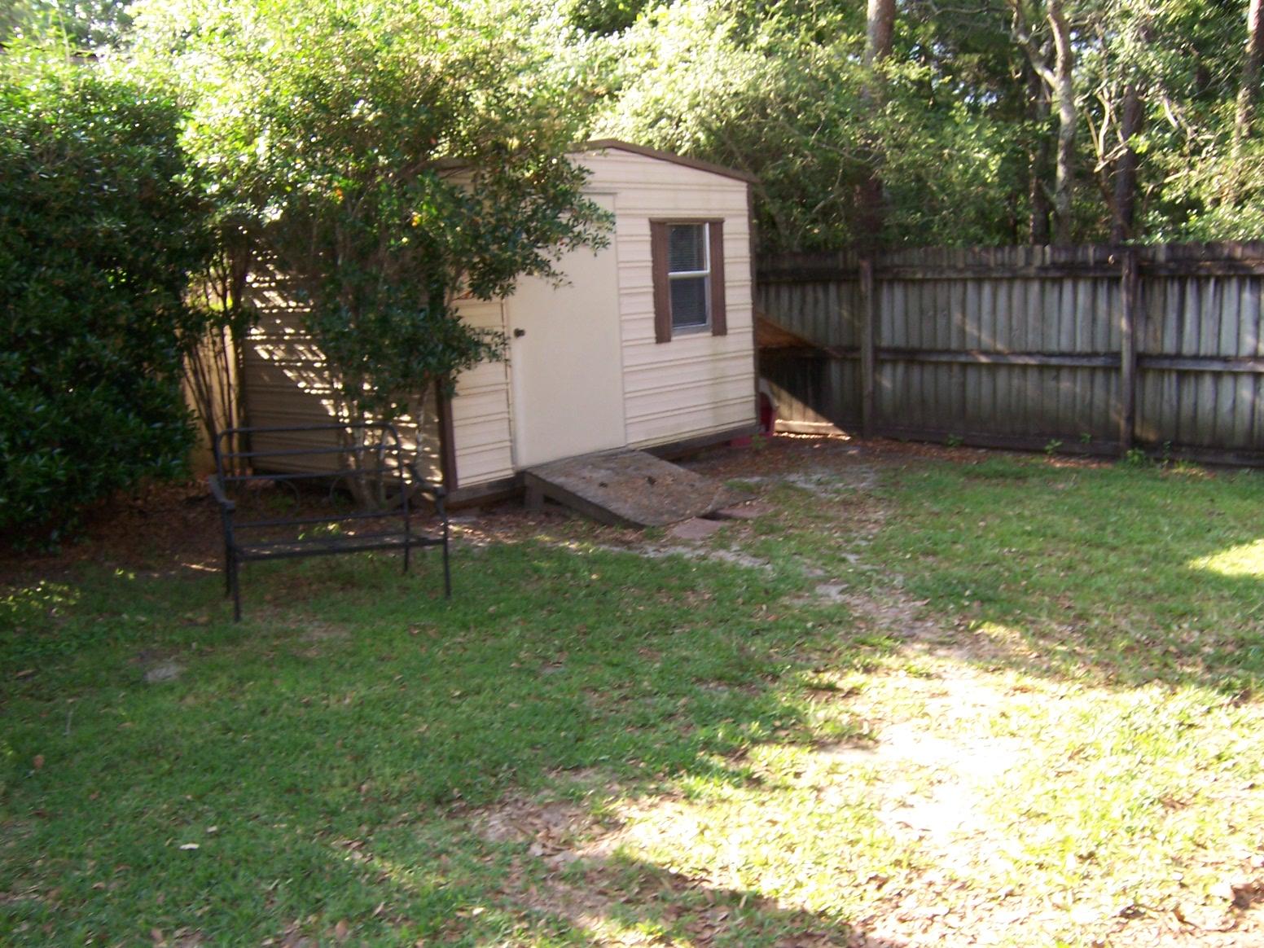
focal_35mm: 33
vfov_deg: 42.9
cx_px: 632
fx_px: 1205
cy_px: 474
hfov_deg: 55.4
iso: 80
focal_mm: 5.5
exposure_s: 1/60
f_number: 3.4
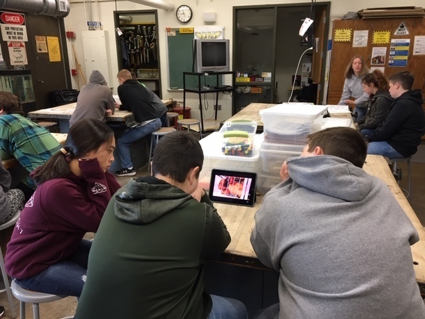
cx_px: 212
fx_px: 356
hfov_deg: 61.7
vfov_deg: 48.2
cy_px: 160
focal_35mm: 29
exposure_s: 1/30
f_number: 2.2
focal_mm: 4.15
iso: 64
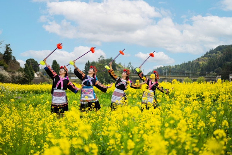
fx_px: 226
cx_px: 116
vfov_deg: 37.9
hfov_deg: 54.4
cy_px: 78
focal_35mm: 35
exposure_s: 1/4000
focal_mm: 35
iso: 200
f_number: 1.8
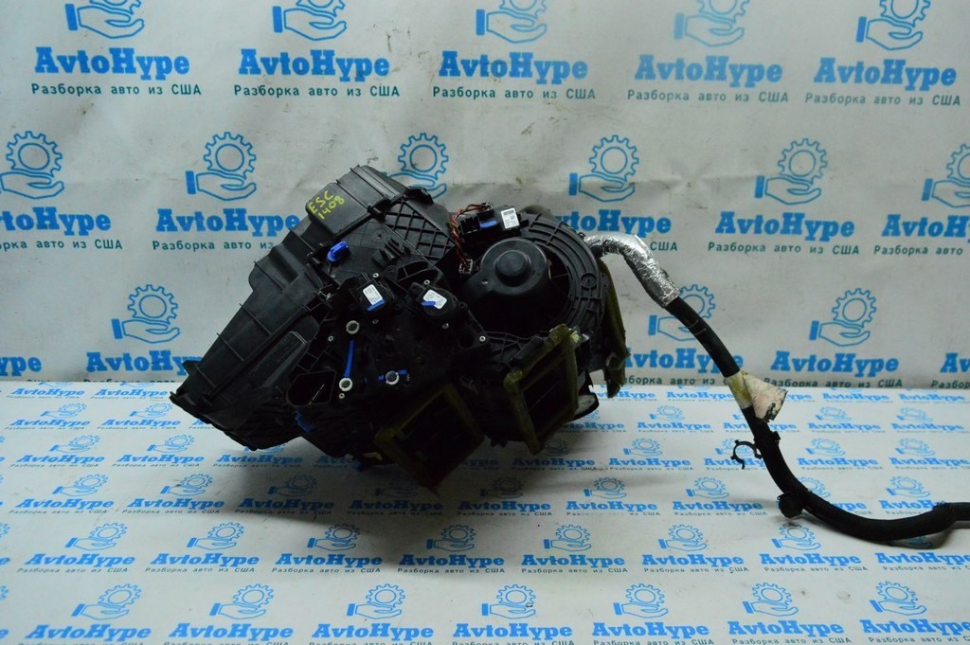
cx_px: 485
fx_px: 727
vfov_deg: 47.9
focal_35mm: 27
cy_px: 322
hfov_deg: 67.4
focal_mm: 18
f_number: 6.3
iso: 6400
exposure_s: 1/640
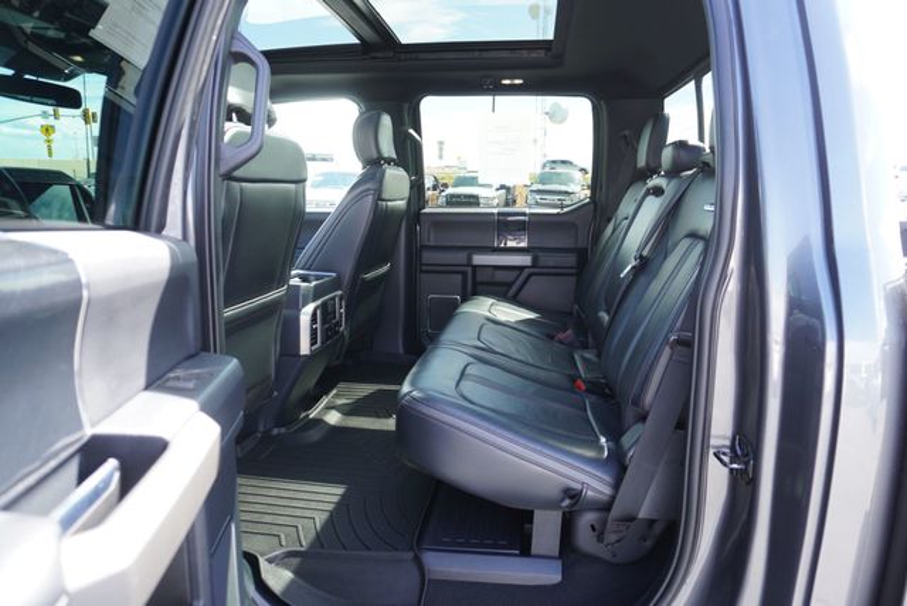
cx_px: 454
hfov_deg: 73.7
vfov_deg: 53.2
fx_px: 605
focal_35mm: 24
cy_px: 303
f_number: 4
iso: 125
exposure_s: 1/60
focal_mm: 16
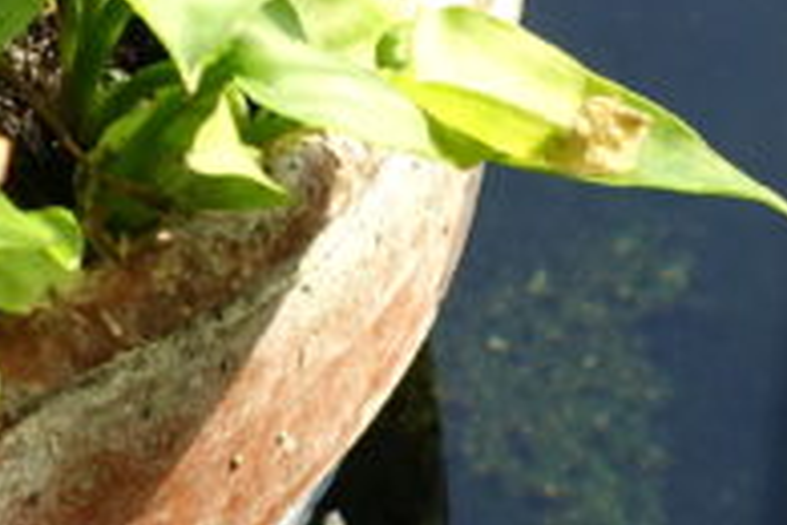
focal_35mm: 367
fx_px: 8022
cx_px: -682
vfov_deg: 3.7
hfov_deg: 5.5
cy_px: -547
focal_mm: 25.7
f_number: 5
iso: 125
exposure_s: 1/80
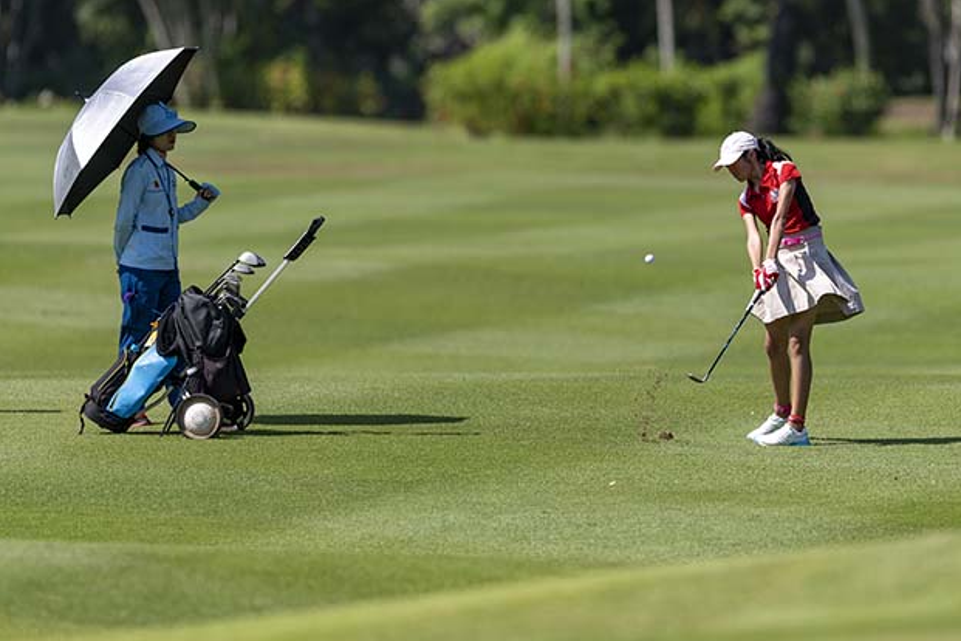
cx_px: 506
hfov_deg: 3.3
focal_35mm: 618
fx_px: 16496
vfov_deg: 2.2
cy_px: 269
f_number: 3.5
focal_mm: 400
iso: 220
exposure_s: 1/5000
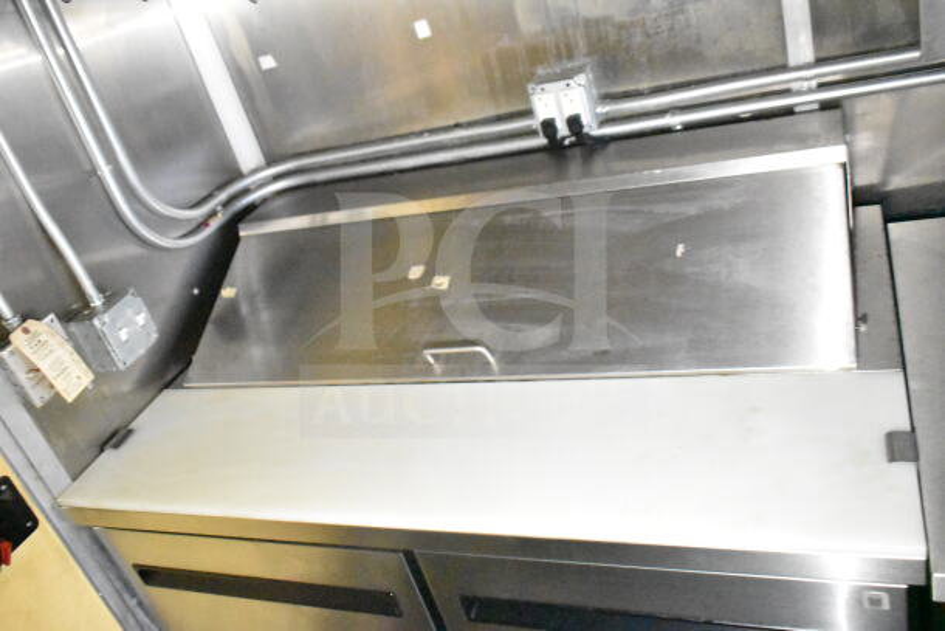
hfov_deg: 59.5
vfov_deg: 41.7
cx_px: 472
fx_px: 827
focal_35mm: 32
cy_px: 316
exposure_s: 1/25
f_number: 3.8
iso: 25600
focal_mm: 21
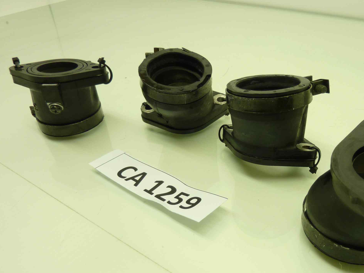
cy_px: 175
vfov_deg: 41.4
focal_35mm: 34
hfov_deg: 53.2
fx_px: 358
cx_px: 234
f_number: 3.3
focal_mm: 4.1
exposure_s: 1/25
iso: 80
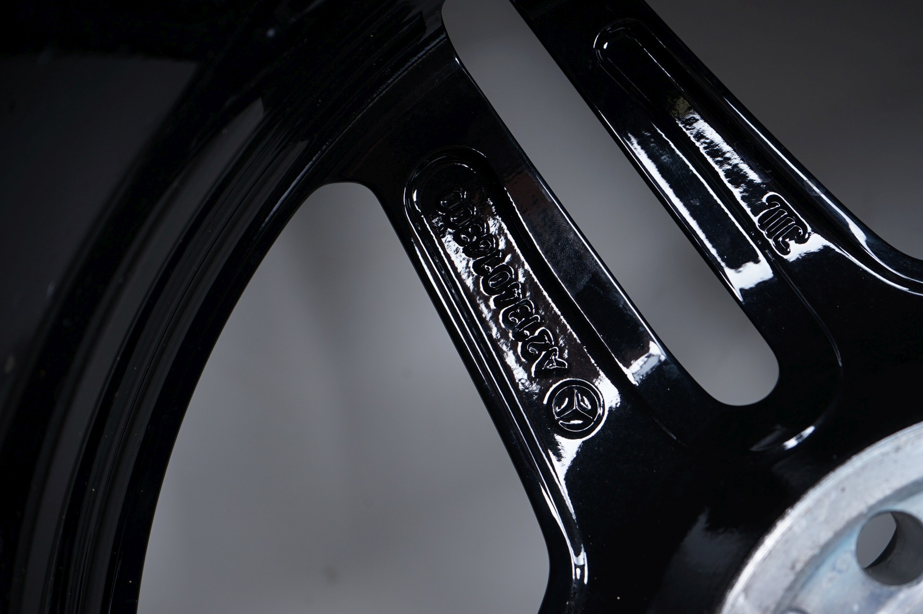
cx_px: 462
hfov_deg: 41.1
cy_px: 307
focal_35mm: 48
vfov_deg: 28.0
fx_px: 1230
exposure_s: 1/125
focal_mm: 48
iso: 250
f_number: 7.1
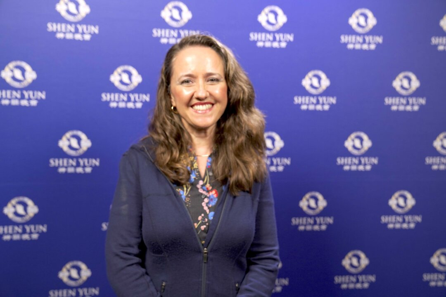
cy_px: 148
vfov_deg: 29.2
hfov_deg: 42.7
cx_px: 223
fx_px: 570
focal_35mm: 46
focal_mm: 46
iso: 800
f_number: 3.5
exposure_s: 1/50
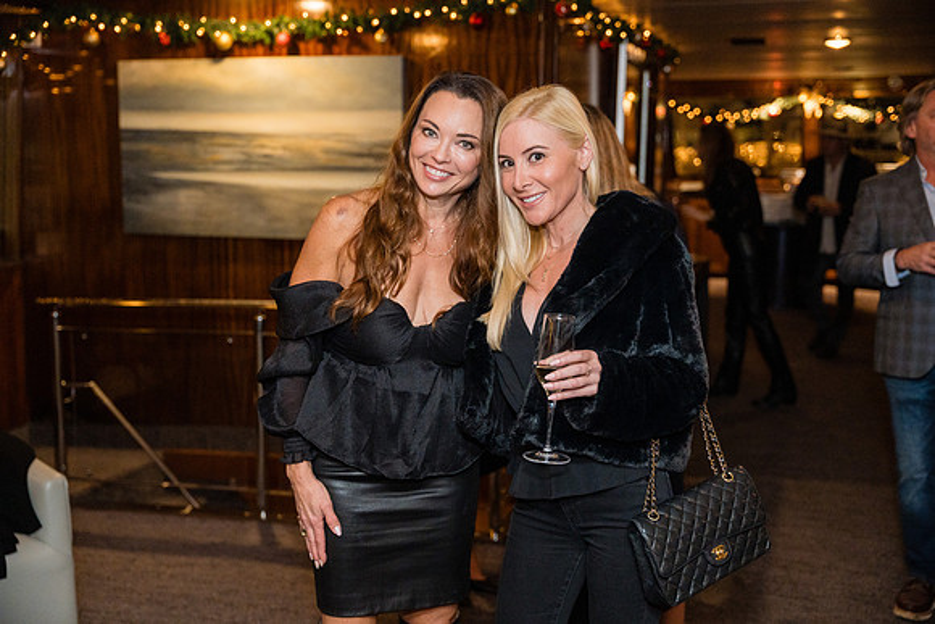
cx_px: 468
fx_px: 1151
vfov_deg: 30.3
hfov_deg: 44.2
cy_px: 312
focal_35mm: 44
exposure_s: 1/250
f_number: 2.8
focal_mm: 44.3
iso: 3200
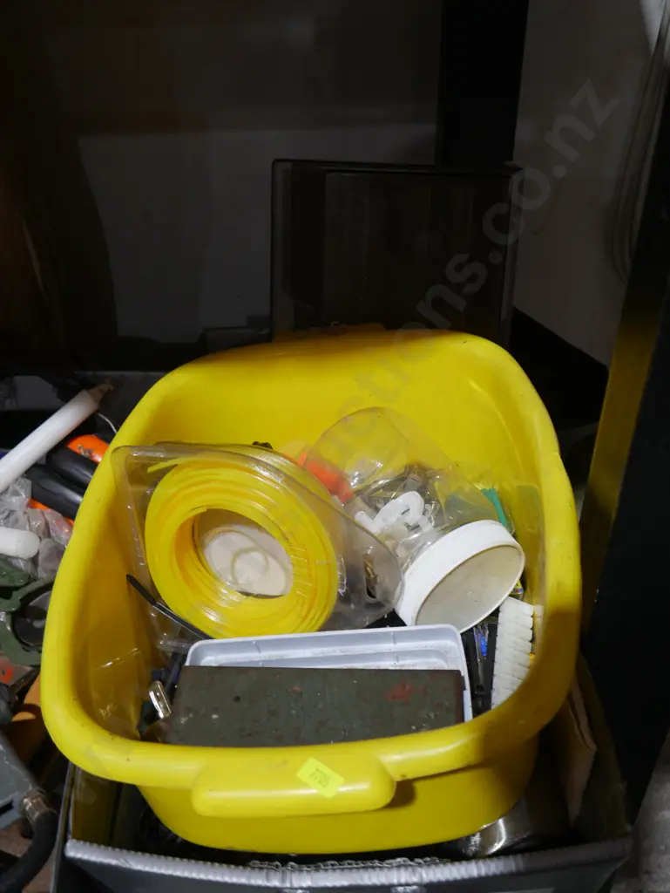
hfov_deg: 41.8
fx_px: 877
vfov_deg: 53.9
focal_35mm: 34
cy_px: 446
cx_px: 335
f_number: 4
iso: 400
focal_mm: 17
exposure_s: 1/60
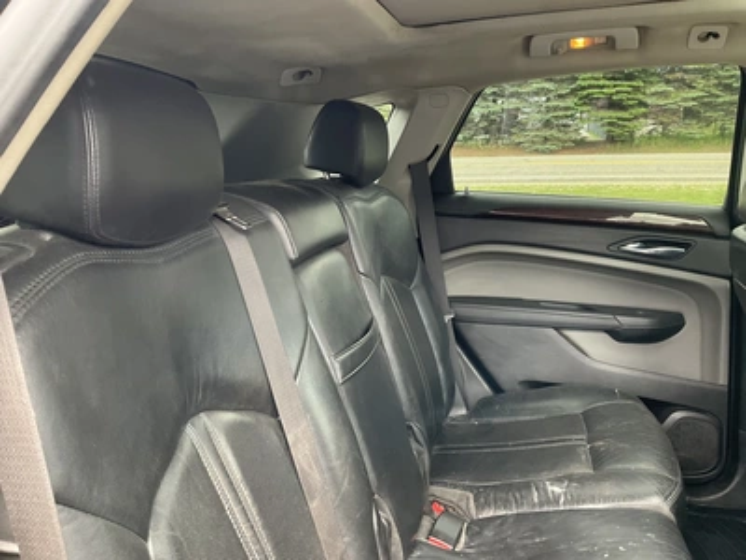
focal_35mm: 29
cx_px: 373
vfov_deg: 48.2
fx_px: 625
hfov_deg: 61.7
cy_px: 280
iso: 80
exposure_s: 1/60
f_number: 1.8
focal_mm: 3
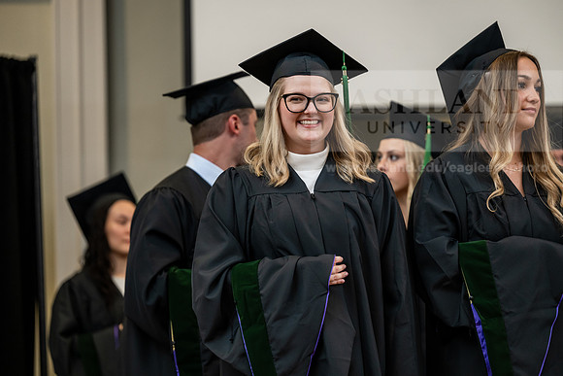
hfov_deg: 14.2
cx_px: 282
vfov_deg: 9.5
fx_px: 2268
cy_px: 188
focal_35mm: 145
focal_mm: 145
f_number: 3.2
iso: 1250
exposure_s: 1/160
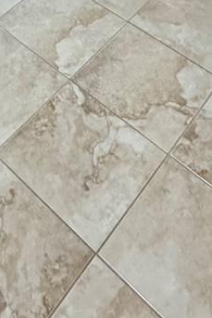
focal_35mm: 64
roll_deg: +0.2
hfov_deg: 20.4
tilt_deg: -16.8
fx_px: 565
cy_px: -234
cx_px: -12
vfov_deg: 21.8
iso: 320
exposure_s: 1/60
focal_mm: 2.22
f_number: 2.2
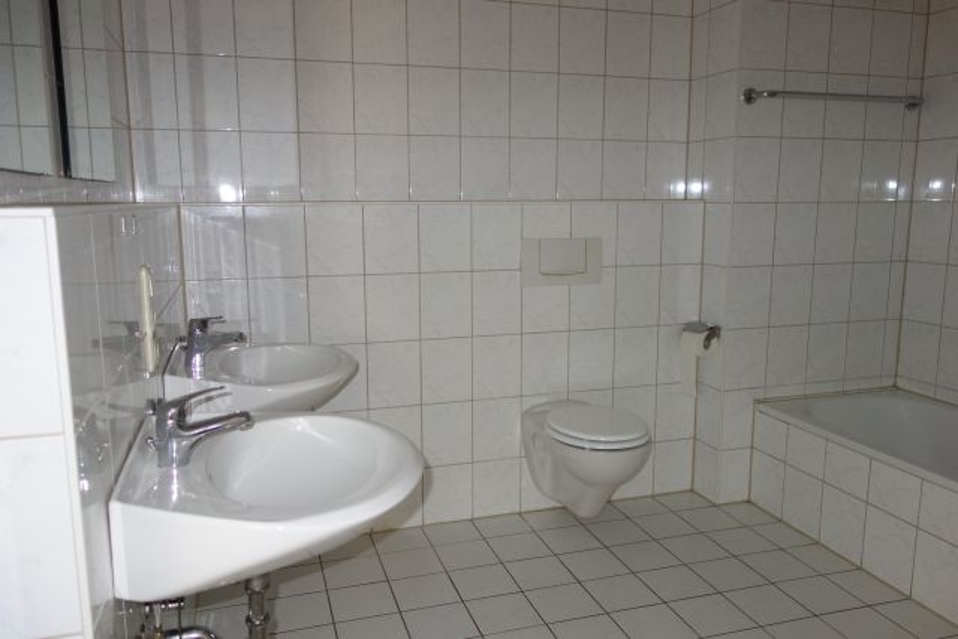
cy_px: 320
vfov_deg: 46.4
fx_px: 745
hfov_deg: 65.5
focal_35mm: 28
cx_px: 479
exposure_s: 1/30
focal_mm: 10.4
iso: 200
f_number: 1.8
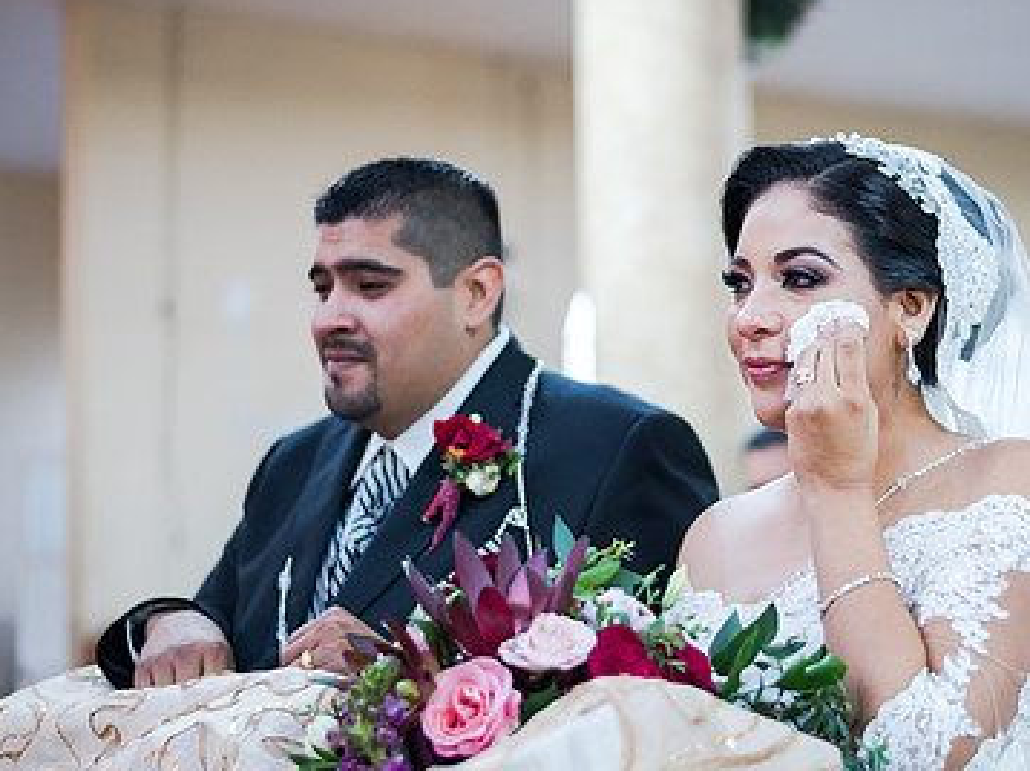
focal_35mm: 78
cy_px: 361
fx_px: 2319
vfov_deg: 18.9
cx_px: 670
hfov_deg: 24.9
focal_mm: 50
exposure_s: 1/160
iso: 1600
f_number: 1.8
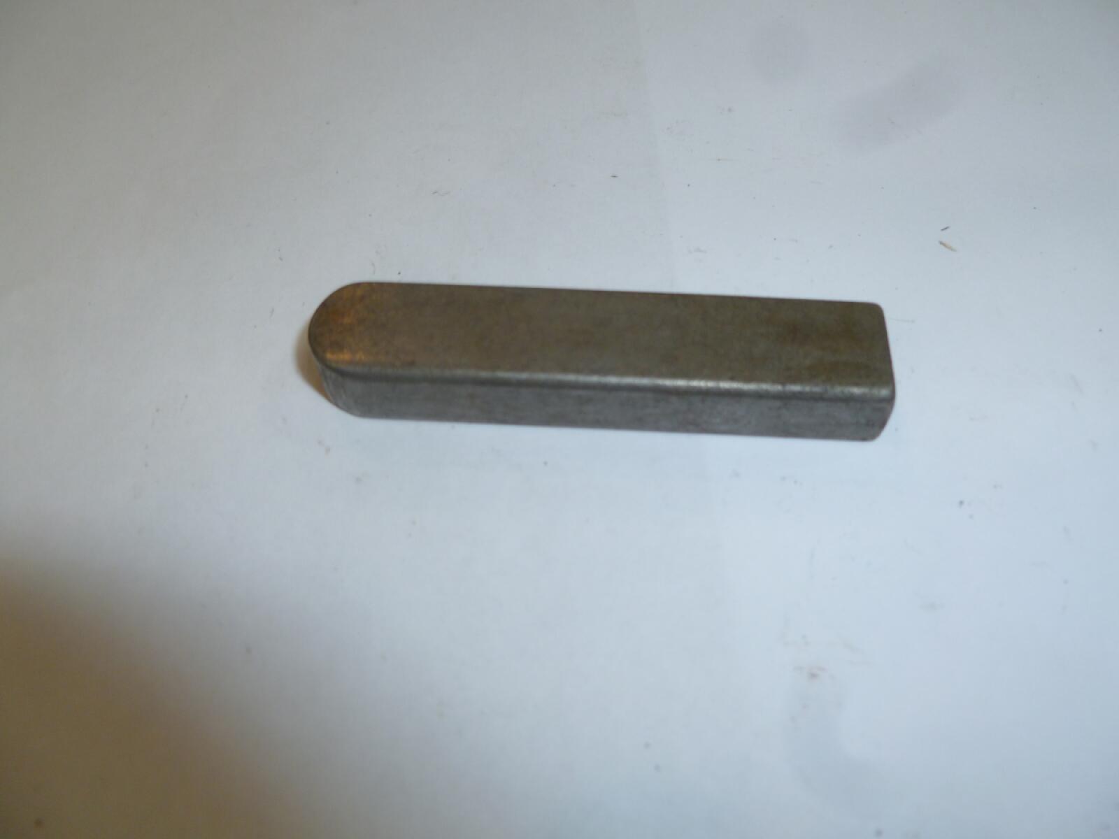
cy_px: 420
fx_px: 905
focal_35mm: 28
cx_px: 560
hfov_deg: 63.4
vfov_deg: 49.7
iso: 100
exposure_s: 1/30
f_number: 3.3
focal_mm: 5
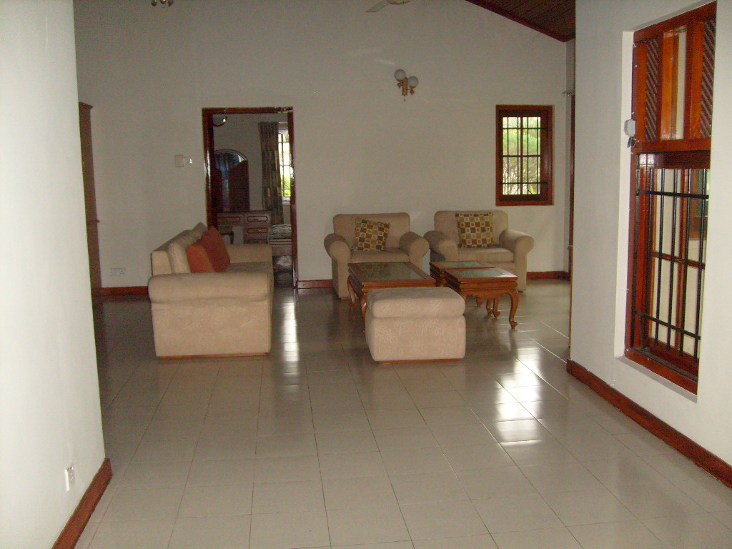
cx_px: 366
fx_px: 740
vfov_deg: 40.7
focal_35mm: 35
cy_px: 274
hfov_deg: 52.6
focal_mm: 5.8
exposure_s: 1/45
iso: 200
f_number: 2.8
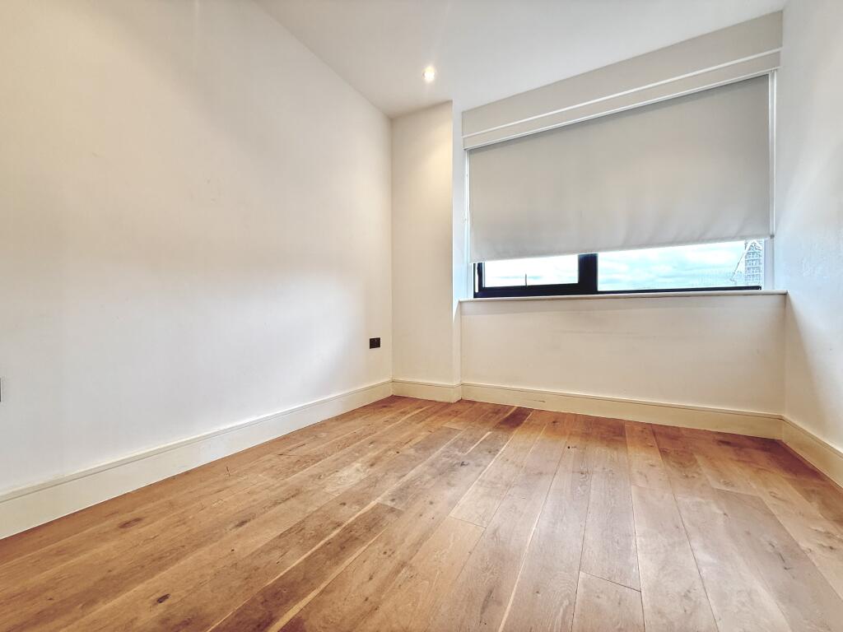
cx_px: 422
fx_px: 341
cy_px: 316
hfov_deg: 102.1
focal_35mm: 14
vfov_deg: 85.7
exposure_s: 1/100
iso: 80
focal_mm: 2.22
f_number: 2.2
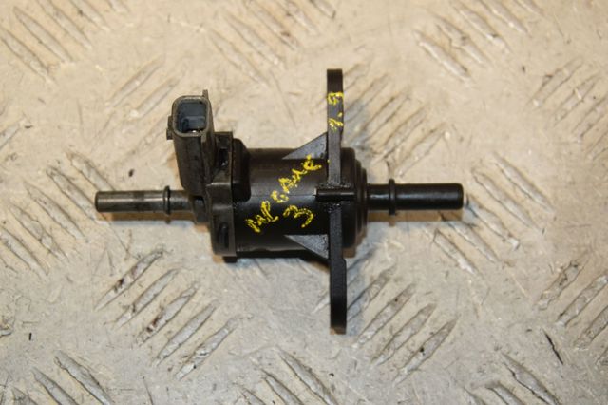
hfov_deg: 20.6
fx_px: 1671
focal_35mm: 99
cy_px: 202
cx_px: 304
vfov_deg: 13.8
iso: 800
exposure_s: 1/200
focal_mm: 66
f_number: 8
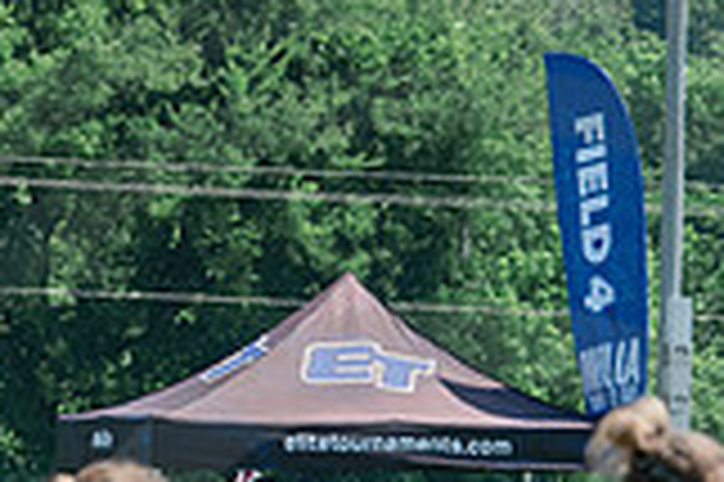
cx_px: 683
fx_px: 16996
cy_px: 651
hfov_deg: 2.4
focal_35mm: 846
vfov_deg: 1.6
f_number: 5
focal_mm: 145
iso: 400
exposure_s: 1/1600
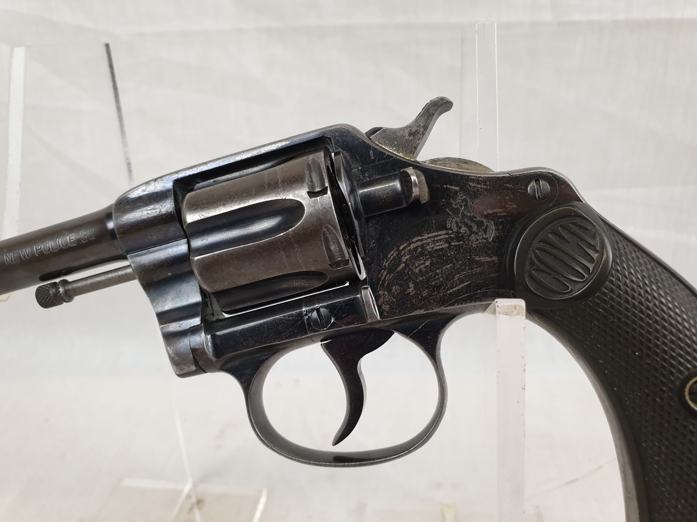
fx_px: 524
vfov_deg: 53.1
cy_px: 261
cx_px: 348
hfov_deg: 67.3
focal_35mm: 26
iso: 200
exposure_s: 1/100
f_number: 2.4
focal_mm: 4.3
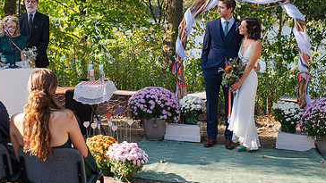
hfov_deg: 34.9
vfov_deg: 20.3
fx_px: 510
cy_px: 57
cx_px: 94
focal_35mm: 59
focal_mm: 35
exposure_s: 1/1250
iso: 500
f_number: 3.5
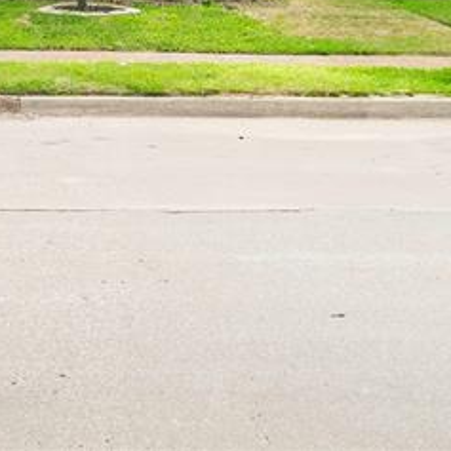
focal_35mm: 88
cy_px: -197
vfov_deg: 17.9
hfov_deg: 17.9
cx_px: -204
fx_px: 1297
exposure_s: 1/320
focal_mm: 24
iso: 160
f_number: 8
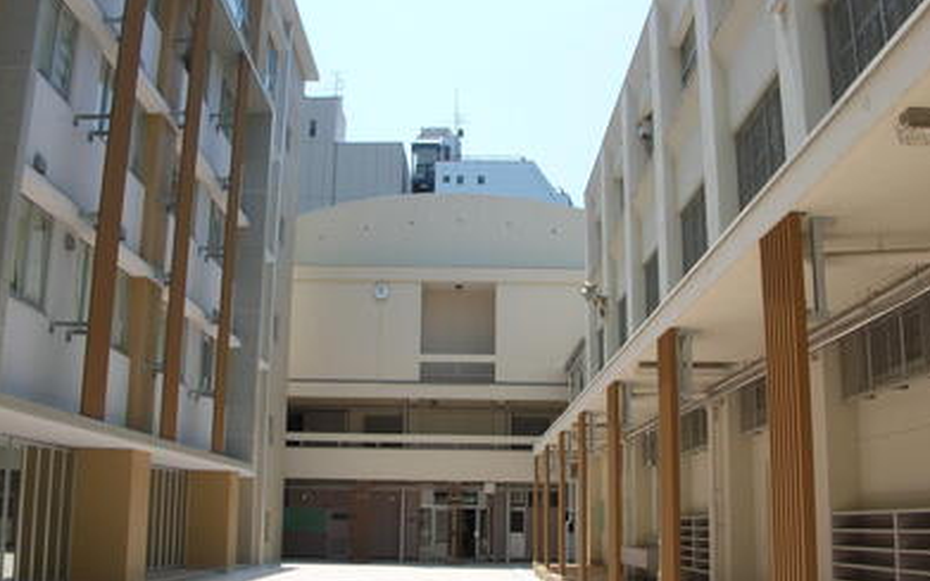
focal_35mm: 38
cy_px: 331
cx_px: 471
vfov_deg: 33.5
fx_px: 963
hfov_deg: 51.6
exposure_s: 1/222
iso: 50
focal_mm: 5.8
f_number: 5.6
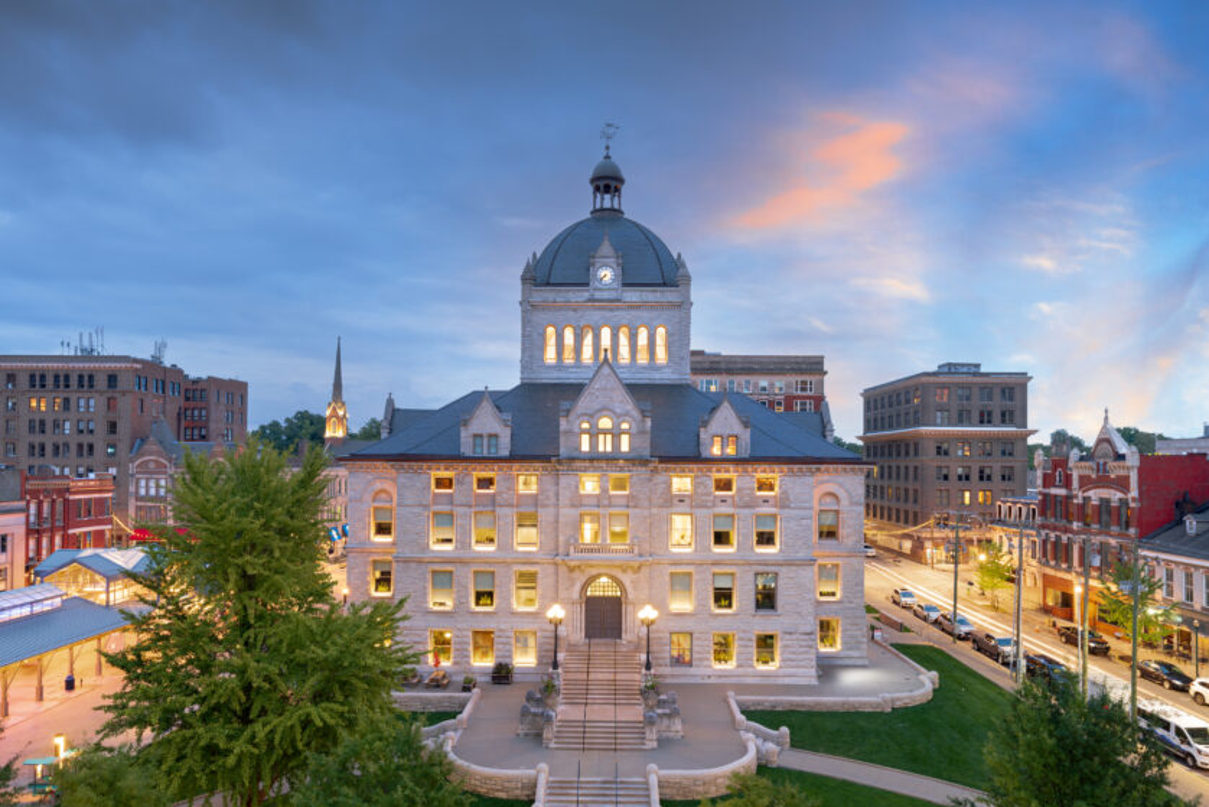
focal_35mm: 22
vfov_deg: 57.0
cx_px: 600
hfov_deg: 78.6
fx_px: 739
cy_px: 458
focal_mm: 18
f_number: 8
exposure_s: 13
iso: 100
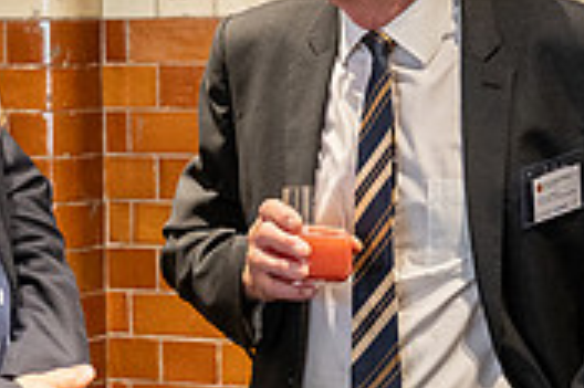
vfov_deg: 8.2
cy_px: 225
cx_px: 303
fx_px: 2723
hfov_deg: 12.2
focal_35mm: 168
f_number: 3.5
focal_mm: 50
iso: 3200
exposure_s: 1/250
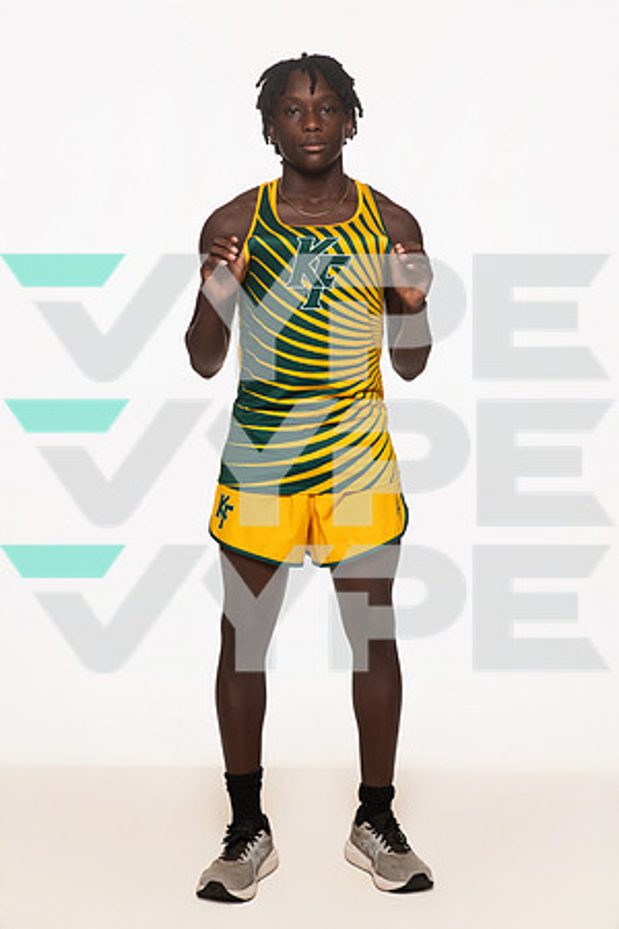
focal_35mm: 60
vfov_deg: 33.4
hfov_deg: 22.6
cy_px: 464
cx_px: 310
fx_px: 1547
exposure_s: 1/320
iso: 800
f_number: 7.1
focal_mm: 60
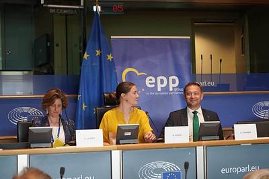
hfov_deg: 28.9
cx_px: 134
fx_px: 523
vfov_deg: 19.4
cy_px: 90
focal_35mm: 70
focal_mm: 70
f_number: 5.6
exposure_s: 1/160
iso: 5000
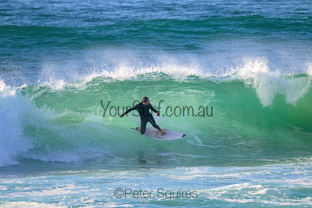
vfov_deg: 1.7
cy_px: 104
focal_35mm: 800
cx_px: 156
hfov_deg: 2.6
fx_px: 6935
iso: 2500
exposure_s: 1/1600
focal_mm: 800
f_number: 11
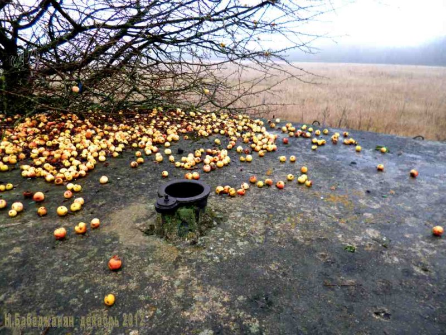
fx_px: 309
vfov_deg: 56.8
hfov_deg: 71.6
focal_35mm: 24
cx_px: 223
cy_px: 168
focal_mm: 4.3
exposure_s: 1/60
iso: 125
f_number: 2.5
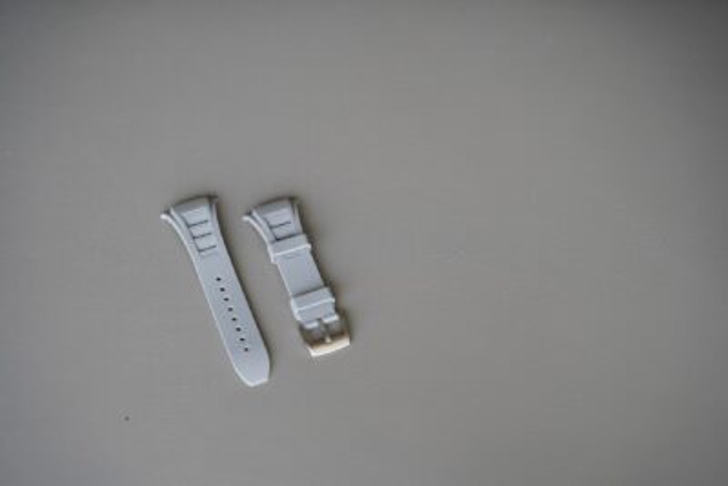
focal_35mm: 75
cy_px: 243
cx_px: 364
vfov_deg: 18.2
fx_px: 1517
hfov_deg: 27.0
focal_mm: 75
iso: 400
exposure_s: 1/160
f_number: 4
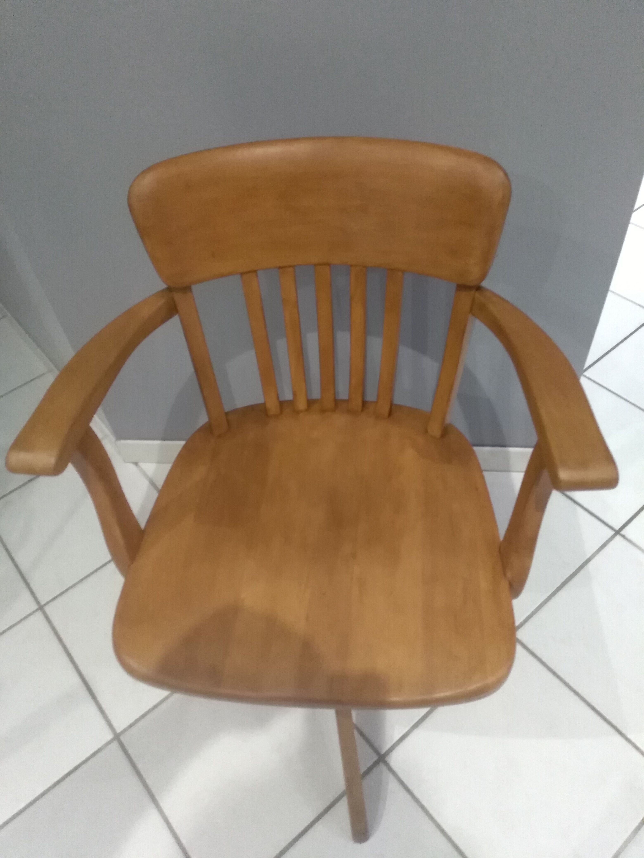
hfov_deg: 53.1
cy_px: 429
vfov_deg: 67.3
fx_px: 645
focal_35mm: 26
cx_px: 322
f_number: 2
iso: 844
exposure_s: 1/16.7
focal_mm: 3.54
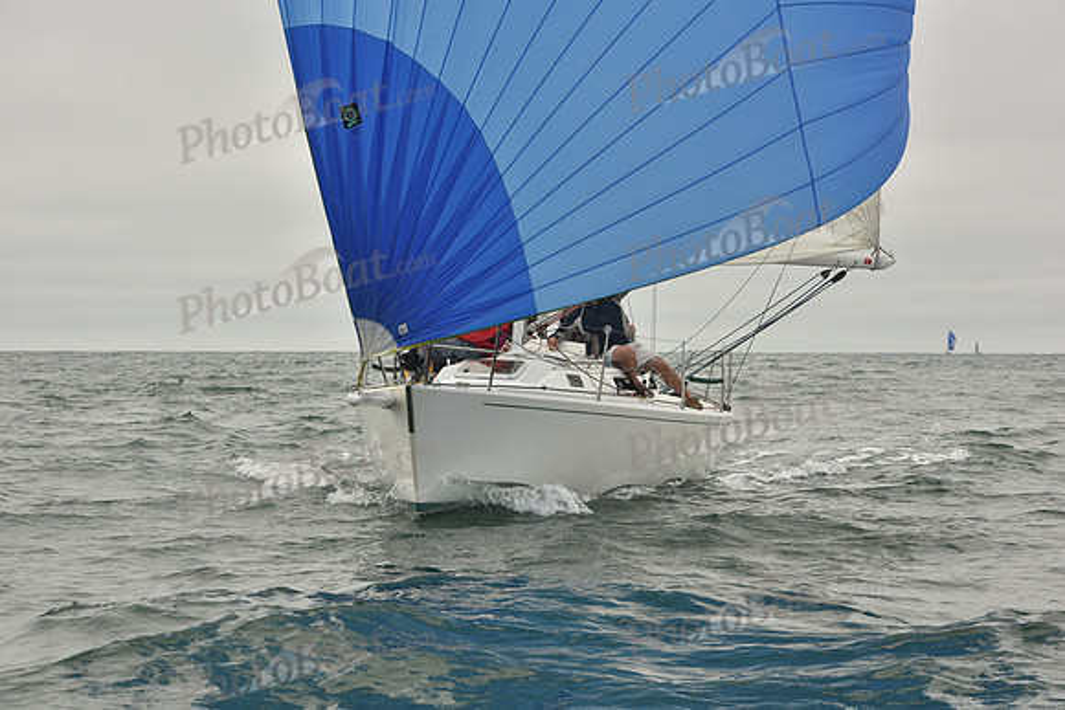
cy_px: 355
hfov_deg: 20.4
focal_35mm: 100
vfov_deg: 13.7
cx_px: 532
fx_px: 2959
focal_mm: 100
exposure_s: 1/800
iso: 320
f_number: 10
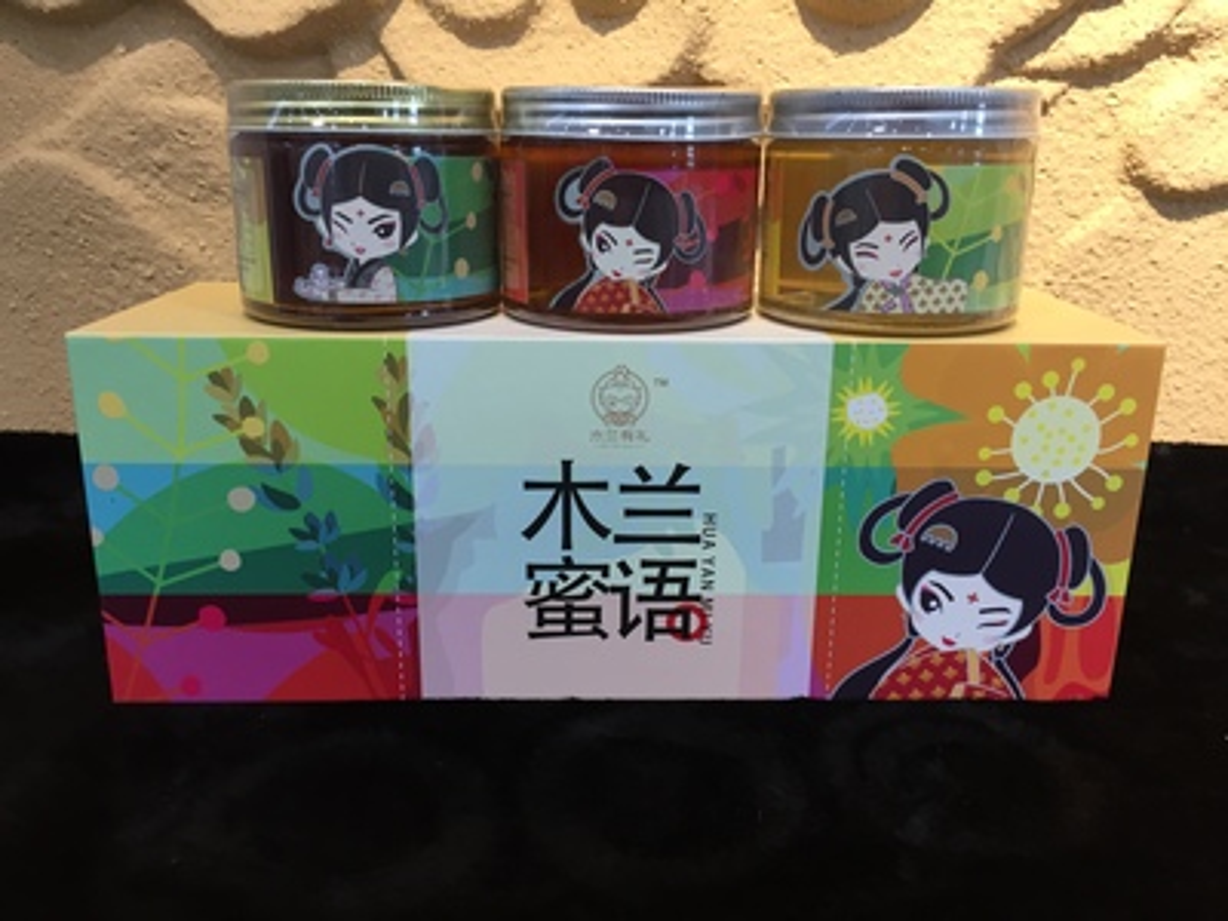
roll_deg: -1.1
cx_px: 614
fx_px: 1029
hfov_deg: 61.7
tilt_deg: -17.6
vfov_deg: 48.2
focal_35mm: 29
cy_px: 460
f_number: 2.2
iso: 40
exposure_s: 1/33
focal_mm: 4.15
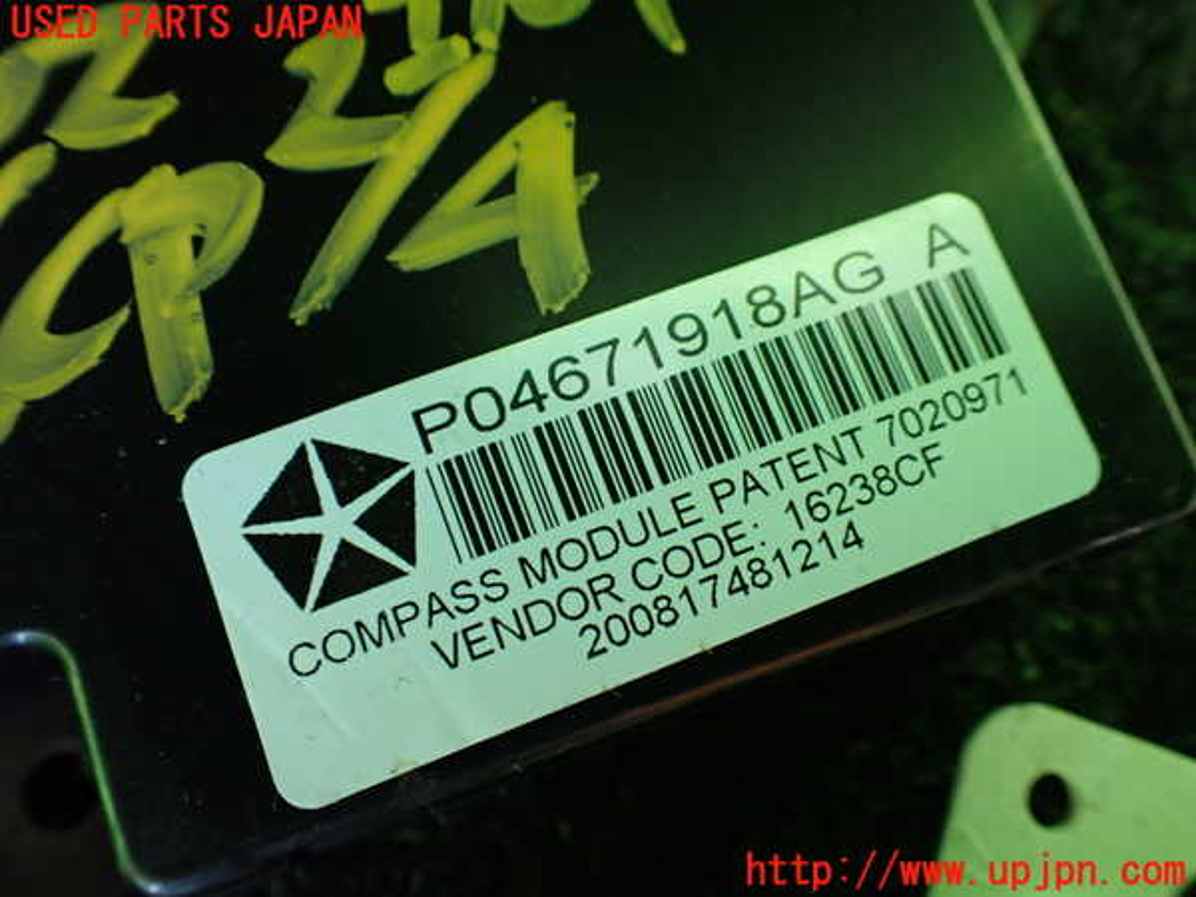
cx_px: 598
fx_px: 1037
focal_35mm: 30
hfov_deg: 60.0
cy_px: 448
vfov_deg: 46.8
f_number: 2.3
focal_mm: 5.4
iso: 640
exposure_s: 1/125
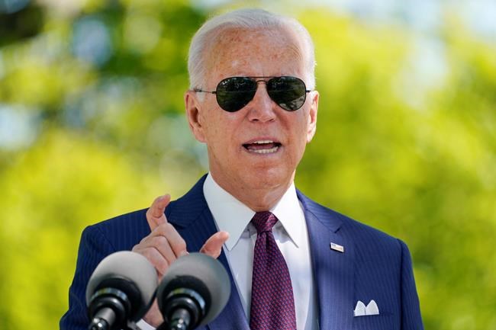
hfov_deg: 5.2
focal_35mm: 400
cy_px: 165
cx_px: 248
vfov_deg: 3.4
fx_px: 5509
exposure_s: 1/640
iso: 320
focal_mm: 400
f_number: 5.6
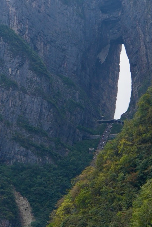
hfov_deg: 14.2
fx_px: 608
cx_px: 45
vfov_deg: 21.2
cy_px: 110
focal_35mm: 96
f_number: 2.8
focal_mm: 18
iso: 100
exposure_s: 1/1000
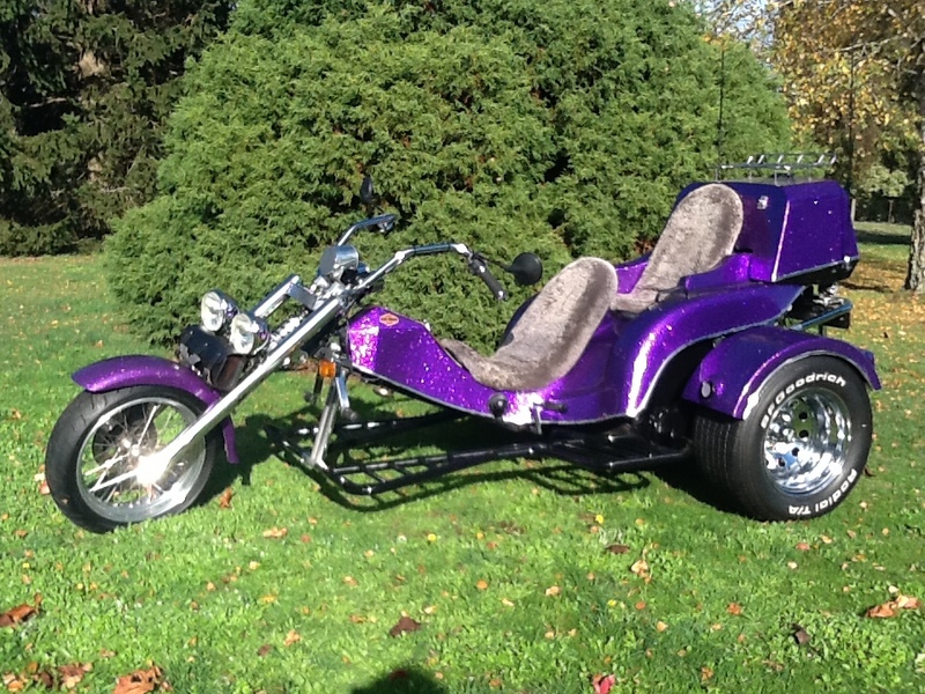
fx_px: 1176
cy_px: 347
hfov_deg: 42.9
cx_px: 462
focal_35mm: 44
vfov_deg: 32.9
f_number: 2.4
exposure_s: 1/863
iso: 40
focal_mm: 2.03
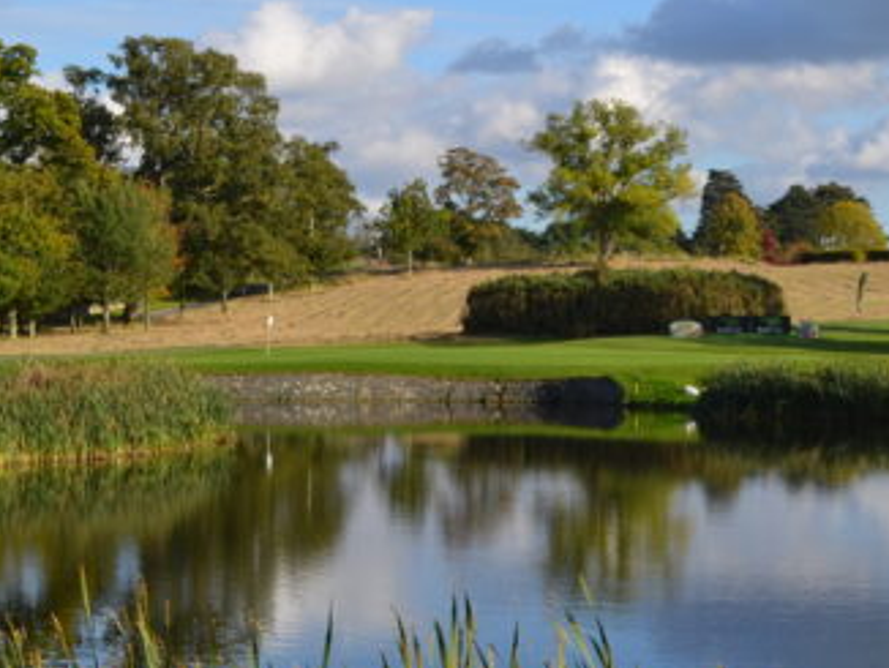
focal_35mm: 95
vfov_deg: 15.6
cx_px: 695
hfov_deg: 20.4
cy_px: 273
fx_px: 2442
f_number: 8
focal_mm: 28
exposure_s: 1/250
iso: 100
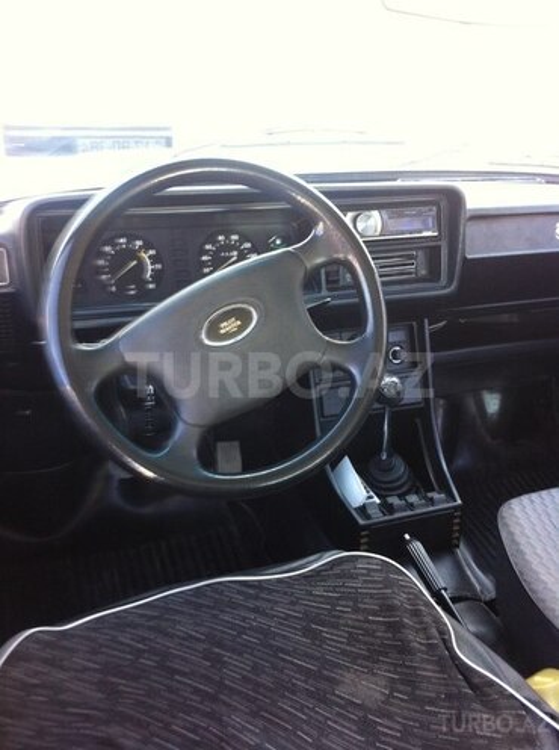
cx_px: 280
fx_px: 756
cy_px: 375
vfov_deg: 52.7
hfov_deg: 40.6
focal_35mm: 35
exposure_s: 1/17
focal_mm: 3.85
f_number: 2.8
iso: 125
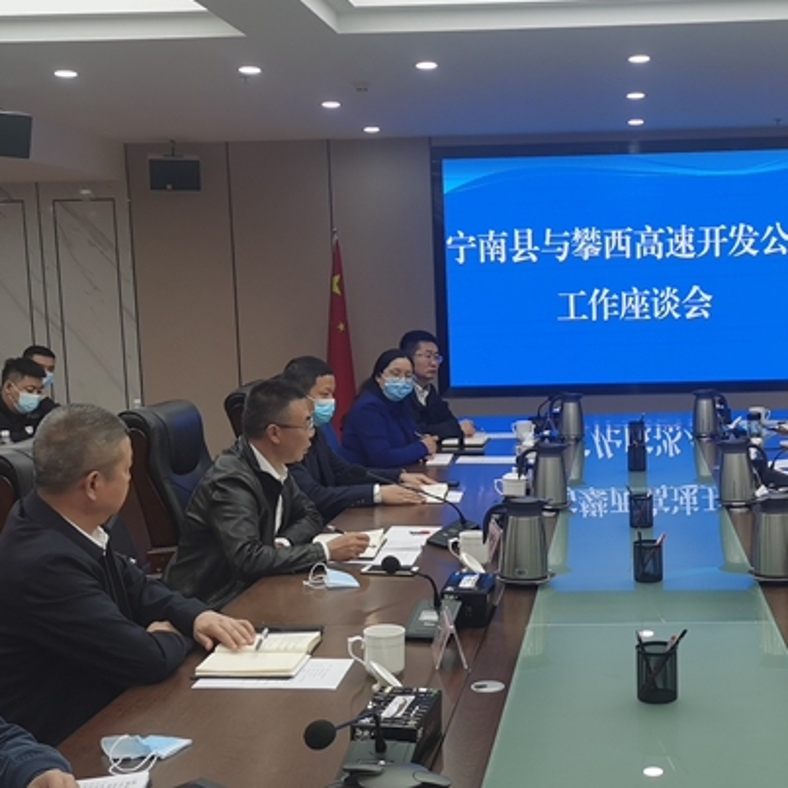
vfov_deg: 33.4
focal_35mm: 51
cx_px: 573
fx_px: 1313
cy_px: 437
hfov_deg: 32.9
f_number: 1.8
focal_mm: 5.58
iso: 50
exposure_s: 1/122
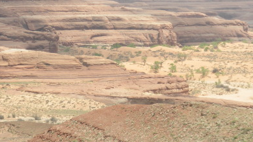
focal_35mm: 216
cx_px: 95
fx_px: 1449
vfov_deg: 5.6
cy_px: 96
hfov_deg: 10.0
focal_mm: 21.2
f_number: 5.3
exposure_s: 1/302
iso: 64
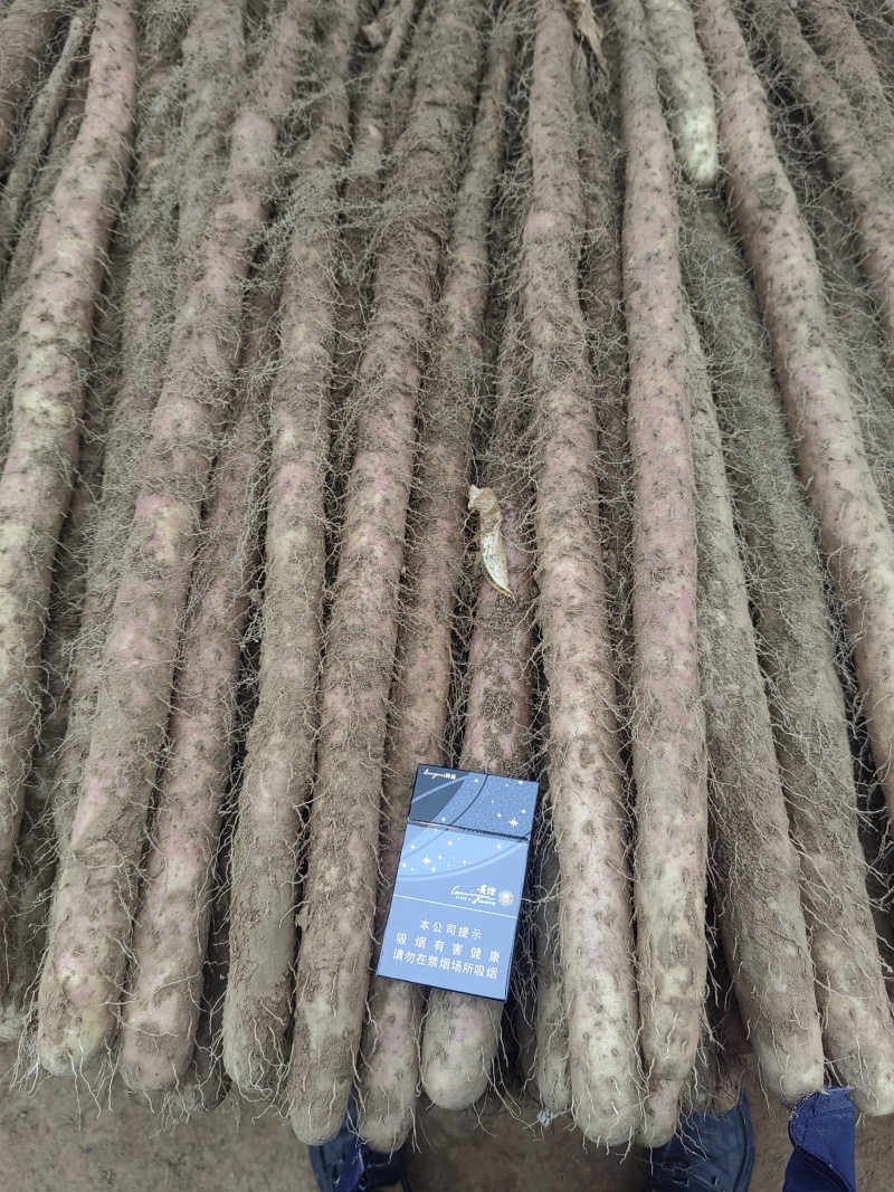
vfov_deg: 65.3
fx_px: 930
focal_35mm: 27
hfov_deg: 51.3
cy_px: 596
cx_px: 447
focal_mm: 5.52
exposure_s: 1/278
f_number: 1.9
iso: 50
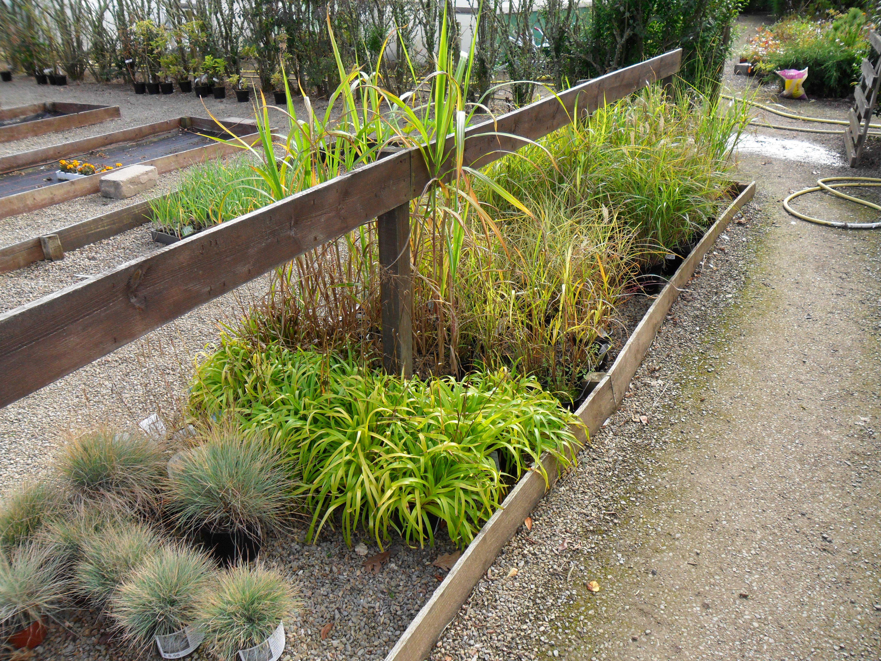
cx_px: 440
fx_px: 687
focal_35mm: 27
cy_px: 330
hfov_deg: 65.3
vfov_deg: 51.4
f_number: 3.5
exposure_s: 1/250
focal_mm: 4.9
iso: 80
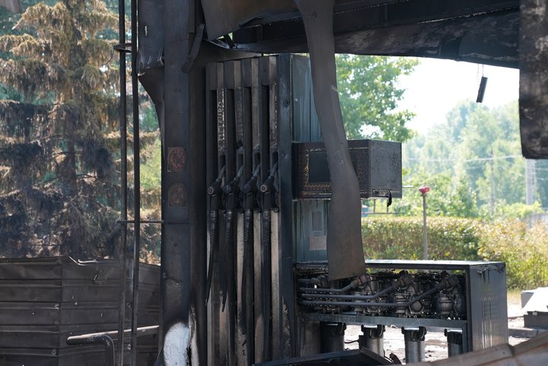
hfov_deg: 28.8
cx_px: 274
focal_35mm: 70
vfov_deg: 19.5
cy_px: 183
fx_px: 1066
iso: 400
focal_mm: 70
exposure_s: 1/100
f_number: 5
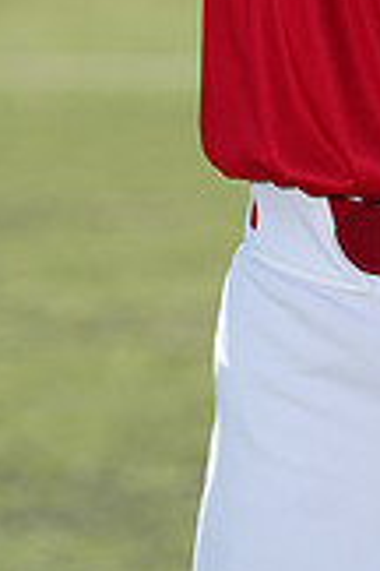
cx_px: 540
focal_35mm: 556
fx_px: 8803
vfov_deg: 3.7
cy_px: -388
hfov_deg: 2.5
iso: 50
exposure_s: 1/250
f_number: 5
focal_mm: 155
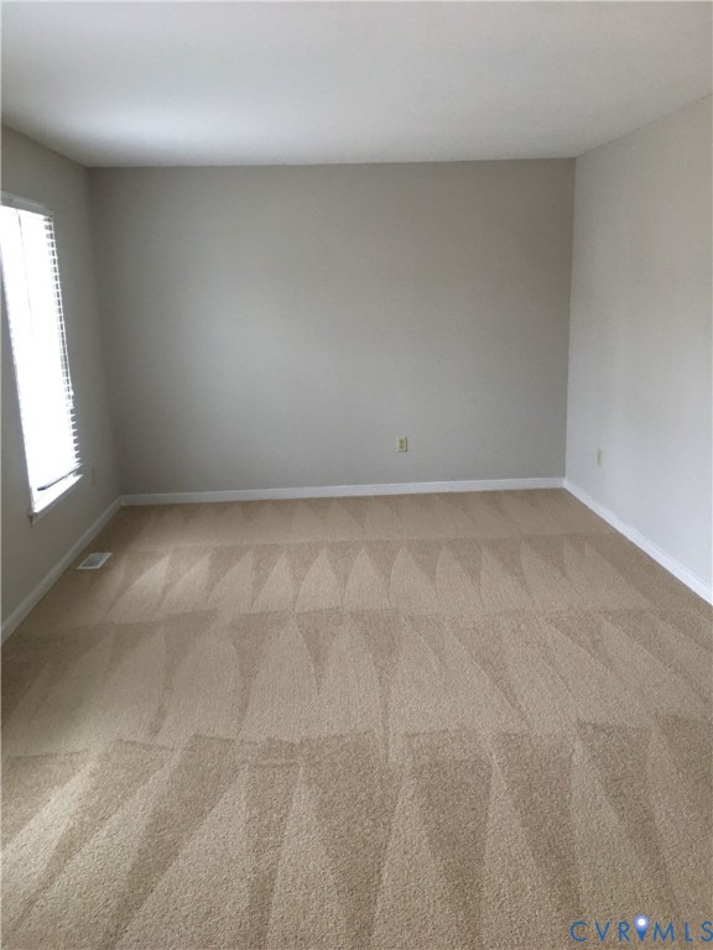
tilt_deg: -12.6
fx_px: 796
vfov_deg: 61.7
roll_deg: +1.7
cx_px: 356
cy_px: 475
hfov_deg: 48.2
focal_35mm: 29
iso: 64
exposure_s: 1/15
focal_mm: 4.15
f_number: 2.2
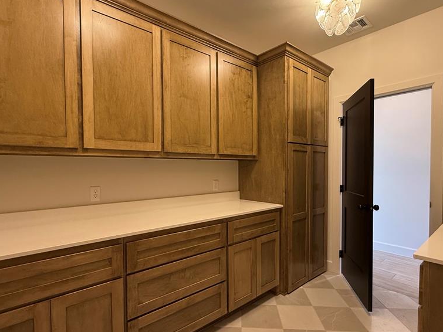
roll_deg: -0.2
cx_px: 224
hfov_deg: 84.7
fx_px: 243
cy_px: 175
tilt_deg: -1.9
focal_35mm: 19
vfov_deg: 68.6
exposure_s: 1/60
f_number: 2.2
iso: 250
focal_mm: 2.22
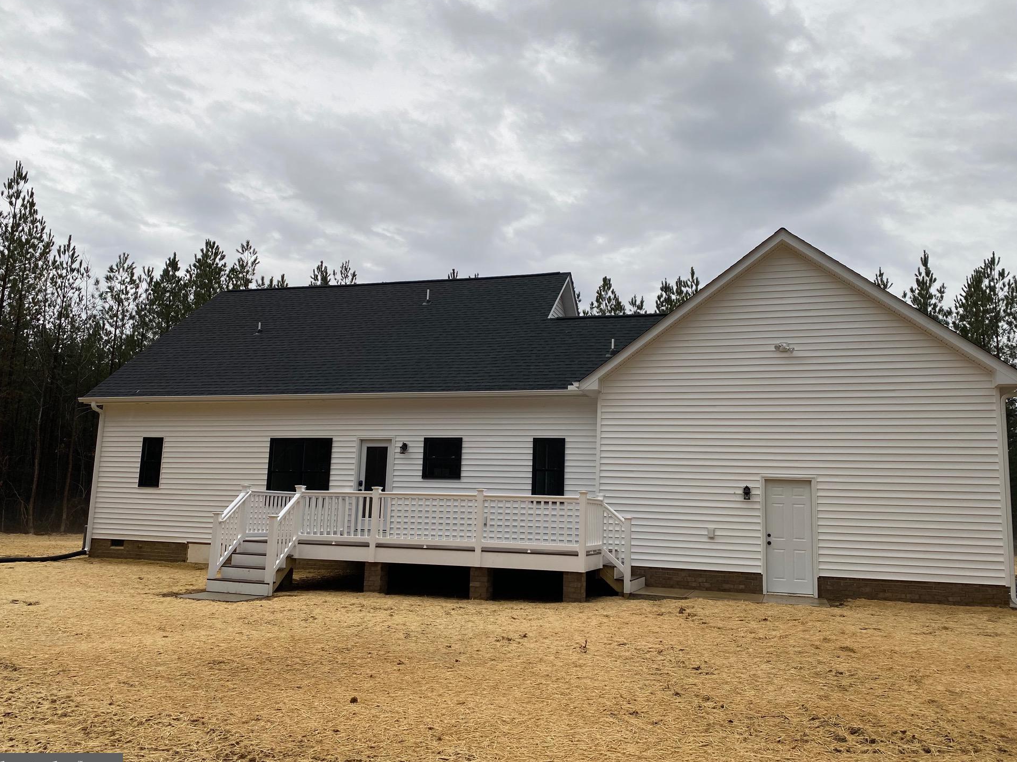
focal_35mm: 28
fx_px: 823
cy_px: 386
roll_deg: -3.0
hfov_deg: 63.4
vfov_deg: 49.7
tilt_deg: +8.6
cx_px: 537
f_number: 1.8
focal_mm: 4.25
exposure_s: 1/368
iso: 32
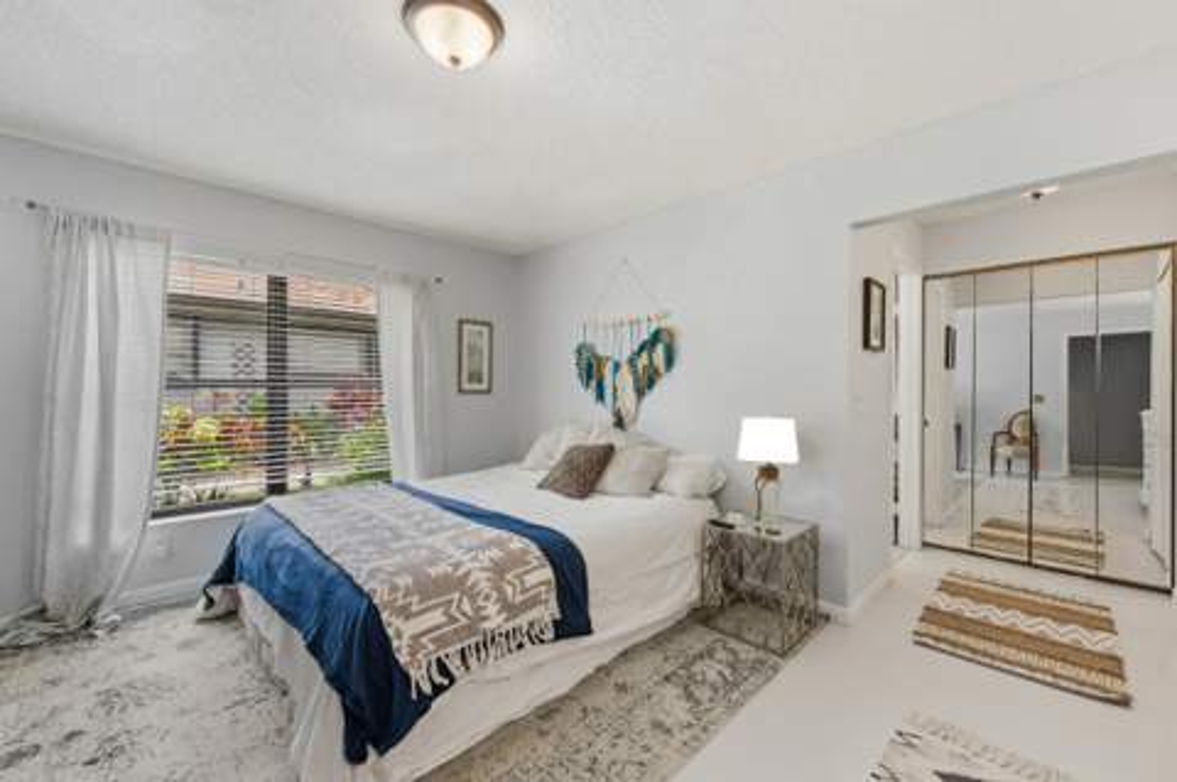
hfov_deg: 104.3
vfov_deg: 81.1
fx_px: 457
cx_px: 588
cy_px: 391
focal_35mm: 14
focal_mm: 14
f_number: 9
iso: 250
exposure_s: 1/2
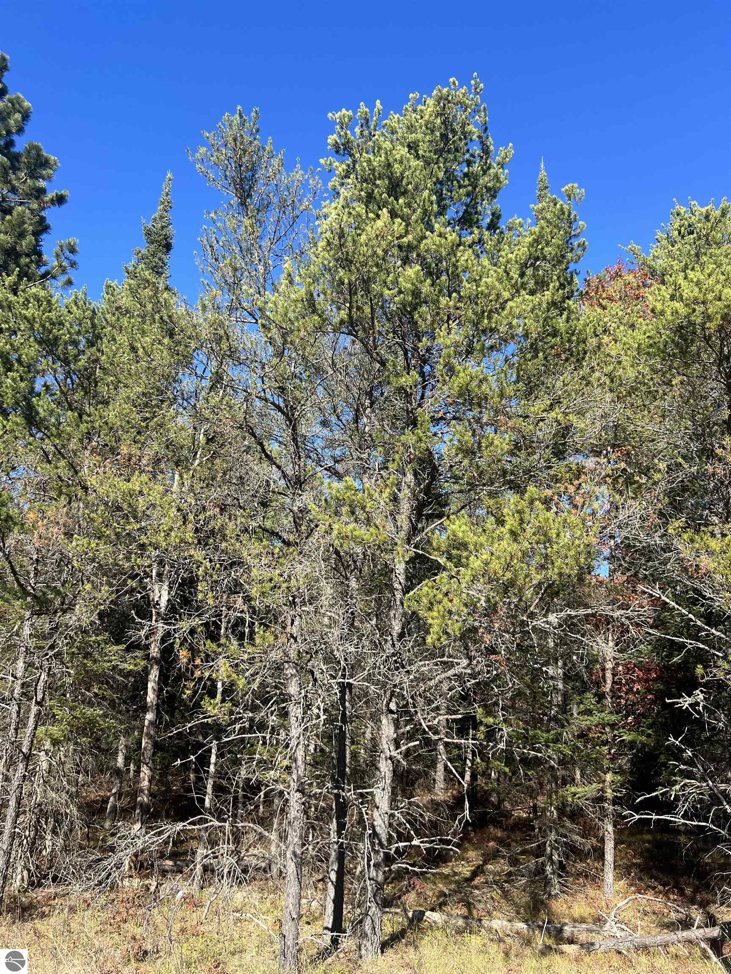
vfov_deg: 67.3
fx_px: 732
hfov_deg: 53.1
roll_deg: -2.0
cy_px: 487
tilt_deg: +20.5
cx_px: 366
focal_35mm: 26
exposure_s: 1/1645
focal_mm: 5.7
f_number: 1.5
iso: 50
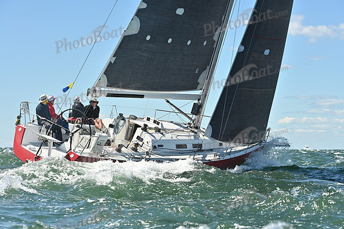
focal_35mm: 100
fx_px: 956
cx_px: 172
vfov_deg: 13.7
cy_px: 116
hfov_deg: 20.4
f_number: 7.1
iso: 320
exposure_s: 1/1600
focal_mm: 98
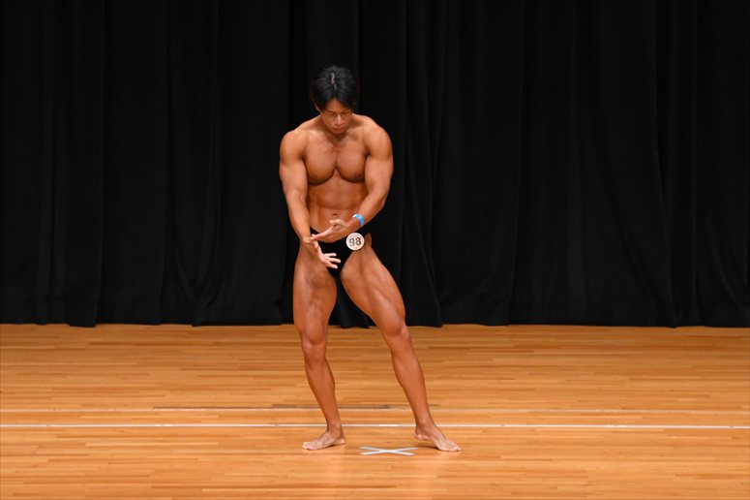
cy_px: 250
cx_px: 375
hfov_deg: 8.1
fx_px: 5310
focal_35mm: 255
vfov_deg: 5.4
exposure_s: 1/400
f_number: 5.6
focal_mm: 170
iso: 3200
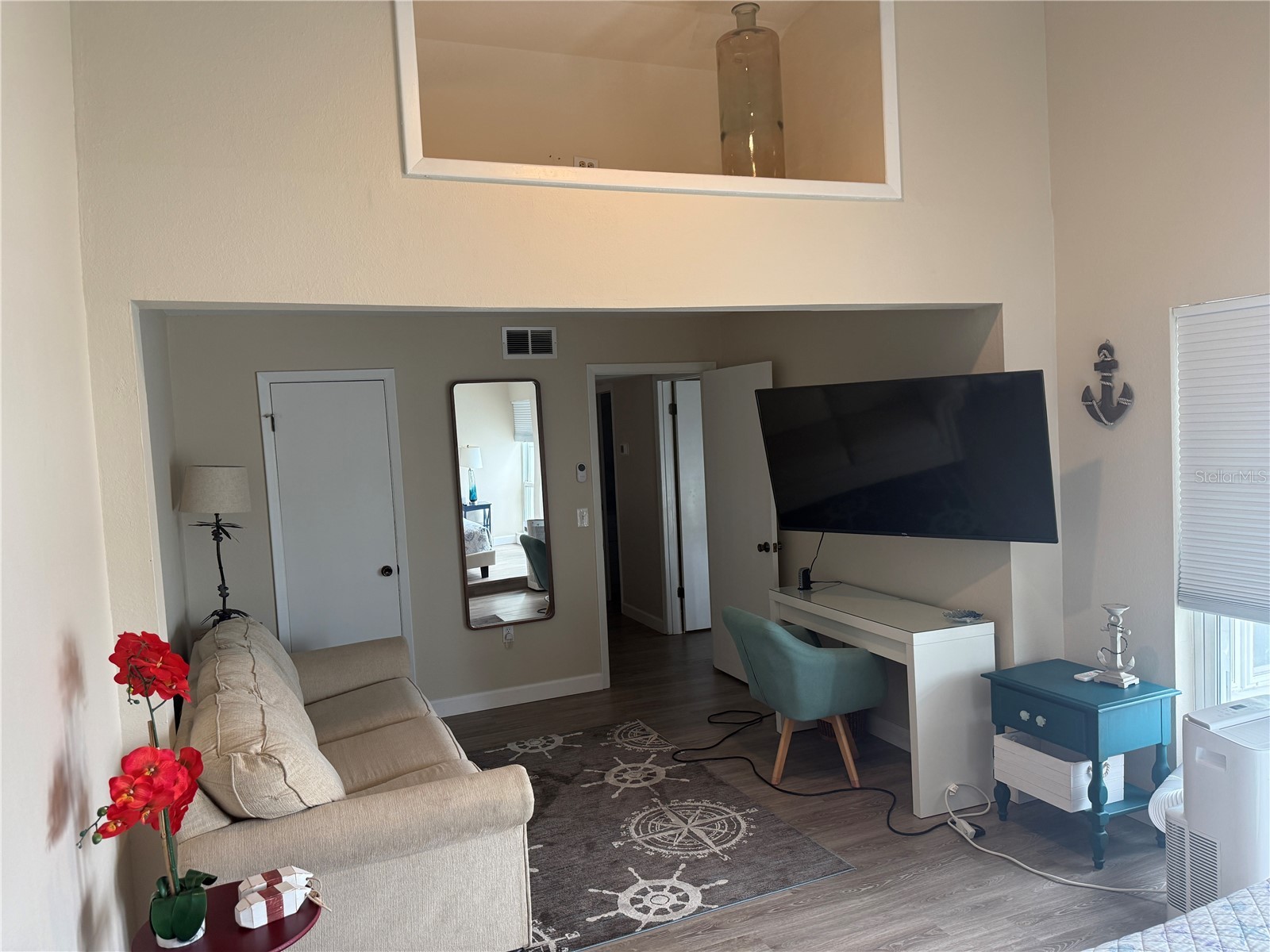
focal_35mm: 24
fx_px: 881
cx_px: 635
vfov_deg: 56.8
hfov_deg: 71.6
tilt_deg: -3.2
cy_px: 476
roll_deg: +3.1
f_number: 1.78
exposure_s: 1/120
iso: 160
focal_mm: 6.76
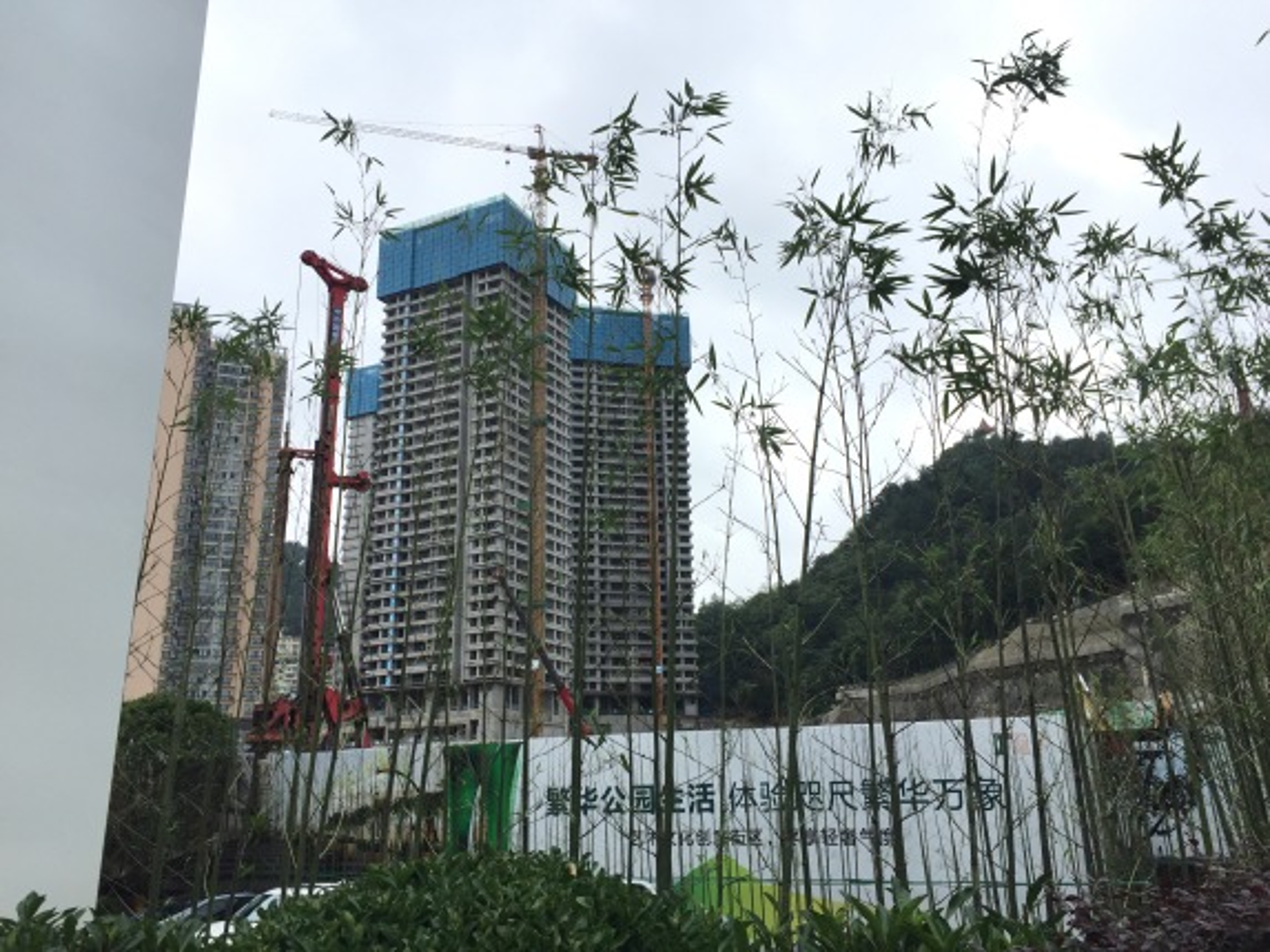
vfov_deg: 48.2
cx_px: 635
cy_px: 476
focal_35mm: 29
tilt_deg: +19.2
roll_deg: -1.0
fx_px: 1064
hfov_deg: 61.6
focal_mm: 4.15
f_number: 2.2
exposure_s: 1/1199
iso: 32
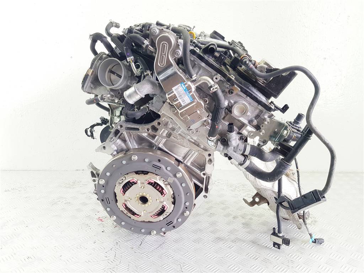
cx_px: 182
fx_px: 273
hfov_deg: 67.3
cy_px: 136
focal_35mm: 26
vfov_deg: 53.1
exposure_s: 1/100
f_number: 1.7
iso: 80
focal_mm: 4.2
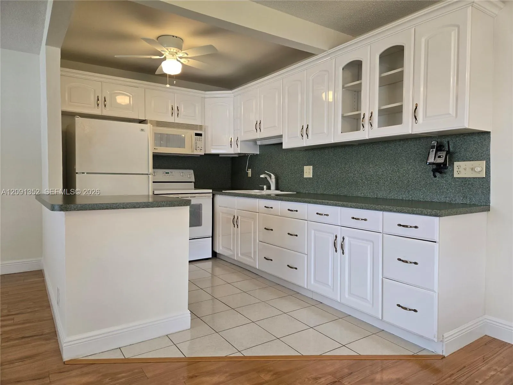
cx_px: 256
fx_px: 341
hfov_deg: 73.9
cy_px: 192
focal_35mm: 23
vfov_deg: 58.9
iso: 160
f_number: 1.8
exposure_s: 1/120
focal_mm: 5.4
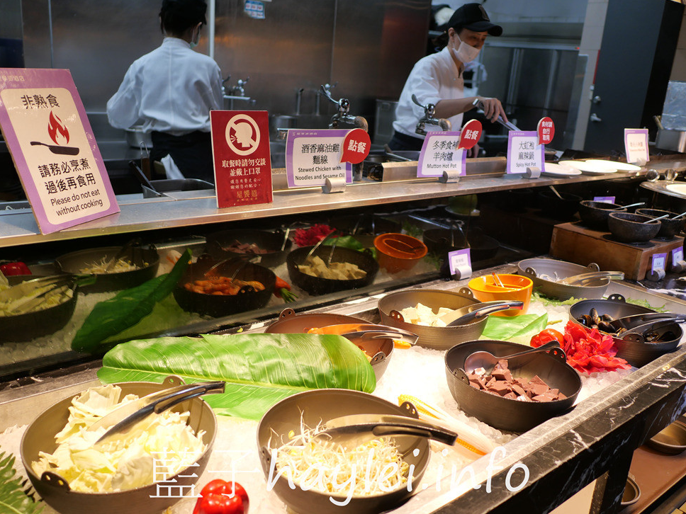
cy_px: 253
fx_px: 614
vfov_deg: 45.4
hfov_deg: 58.4
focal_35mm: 31
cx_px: 346
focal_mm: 15
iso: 200
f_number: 1.7
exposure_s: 1/100
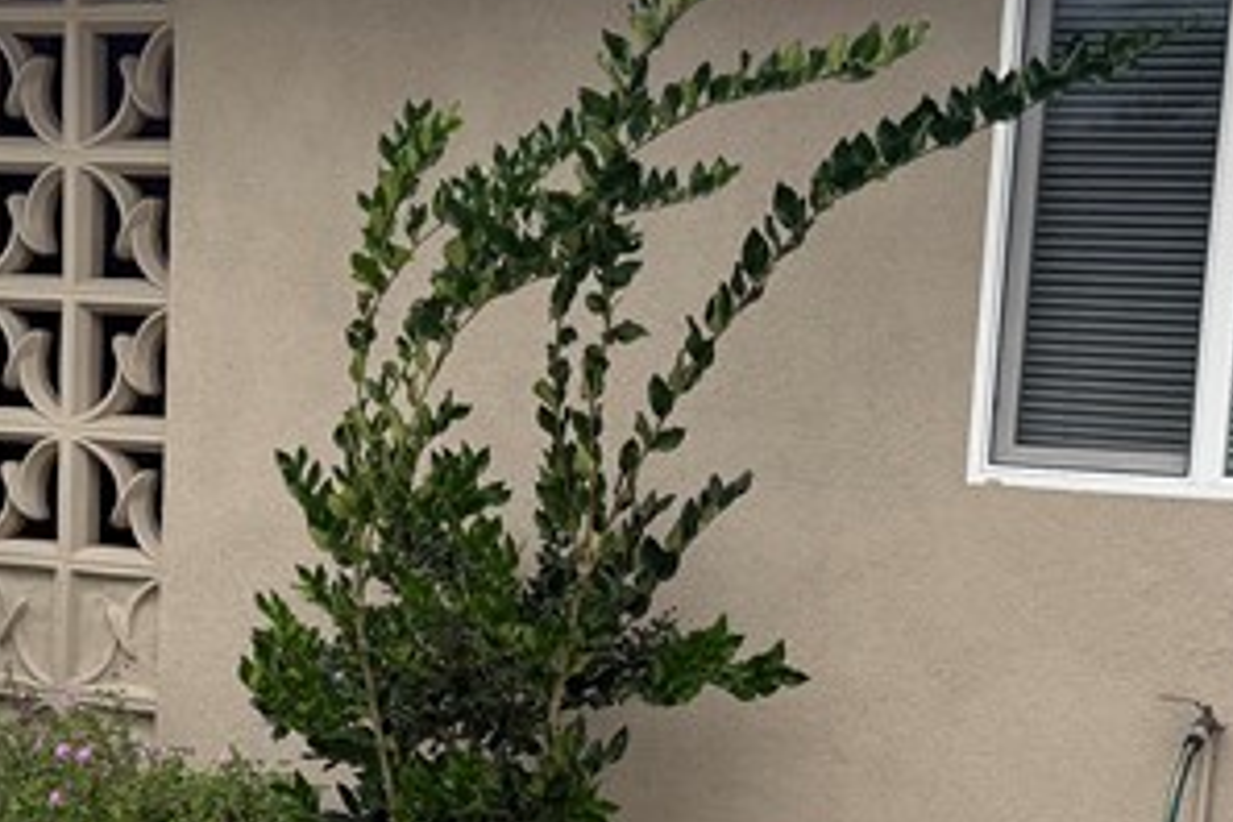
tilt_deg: -8.5
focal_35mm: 86
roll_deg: -2.3
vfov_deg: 15.6
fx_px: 2945
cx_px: 365
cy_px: 797
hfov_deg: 23.5
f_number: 1.78
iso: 80
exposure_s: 1/3584
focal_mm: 6.76
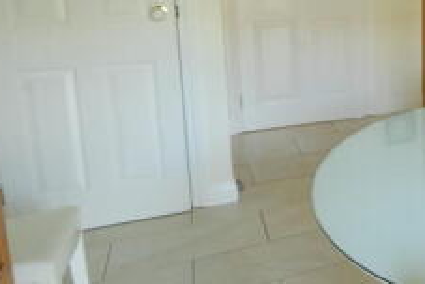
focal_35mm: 43
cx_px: 491
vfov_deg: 29.7
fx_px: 508
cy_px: 20
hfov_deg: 36.6
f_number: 10
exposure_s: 1/8
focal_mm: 10
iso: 1250
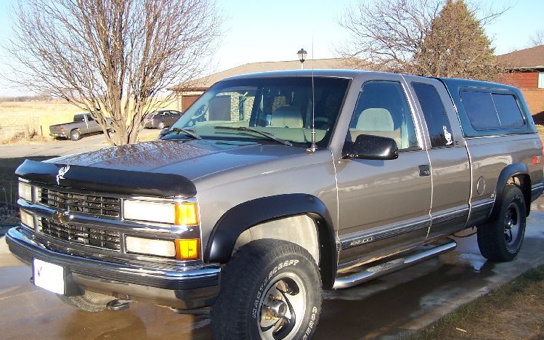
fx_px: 637
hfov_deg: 46.2
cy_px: 181
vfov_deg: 29.8
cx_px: 285
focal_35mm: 43
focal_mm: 6.3
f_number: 2.8
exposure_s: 1/500
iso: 80
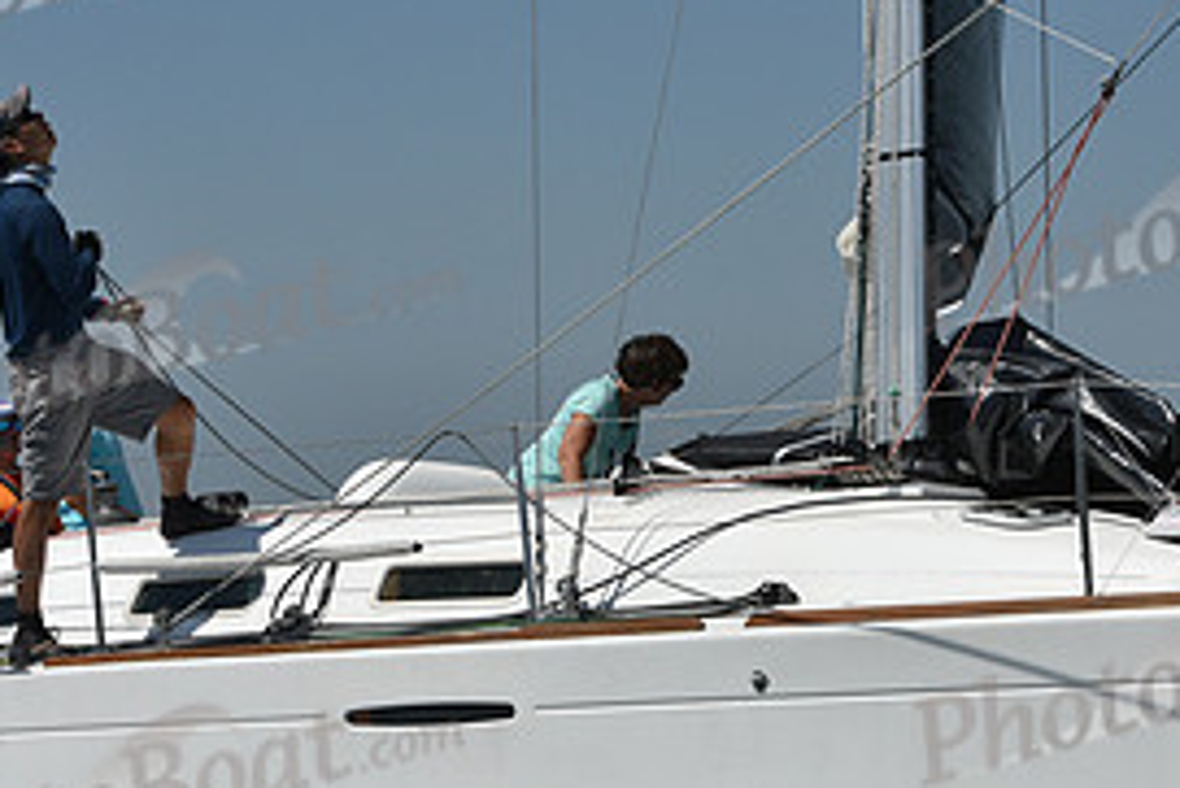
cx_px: 692
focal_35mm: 150
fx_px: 4919
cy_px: 507
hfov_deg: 13.7
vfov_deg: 9.2
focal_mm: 70
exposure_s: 1/1250
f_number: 11
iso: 250
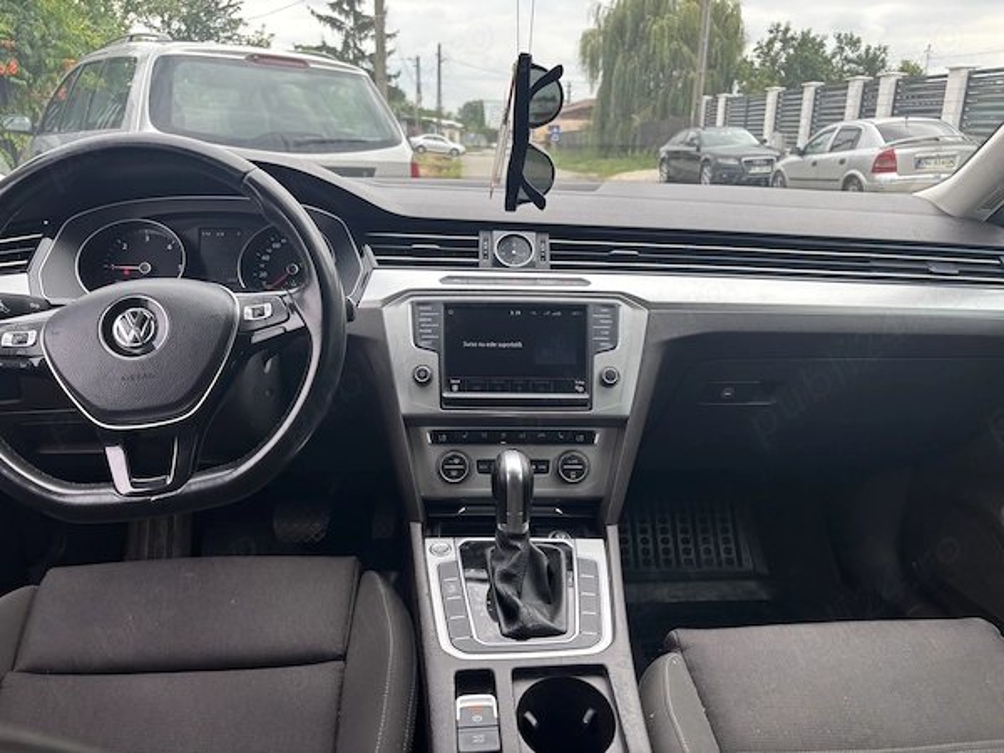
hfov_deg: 67.3
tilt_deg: -18.6
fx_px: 754
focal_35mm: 26
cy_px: 376
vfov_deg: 53.1
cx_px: 502
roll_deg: -0.9
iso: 50
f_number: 1.6
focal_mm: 5.96
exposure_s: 1/368
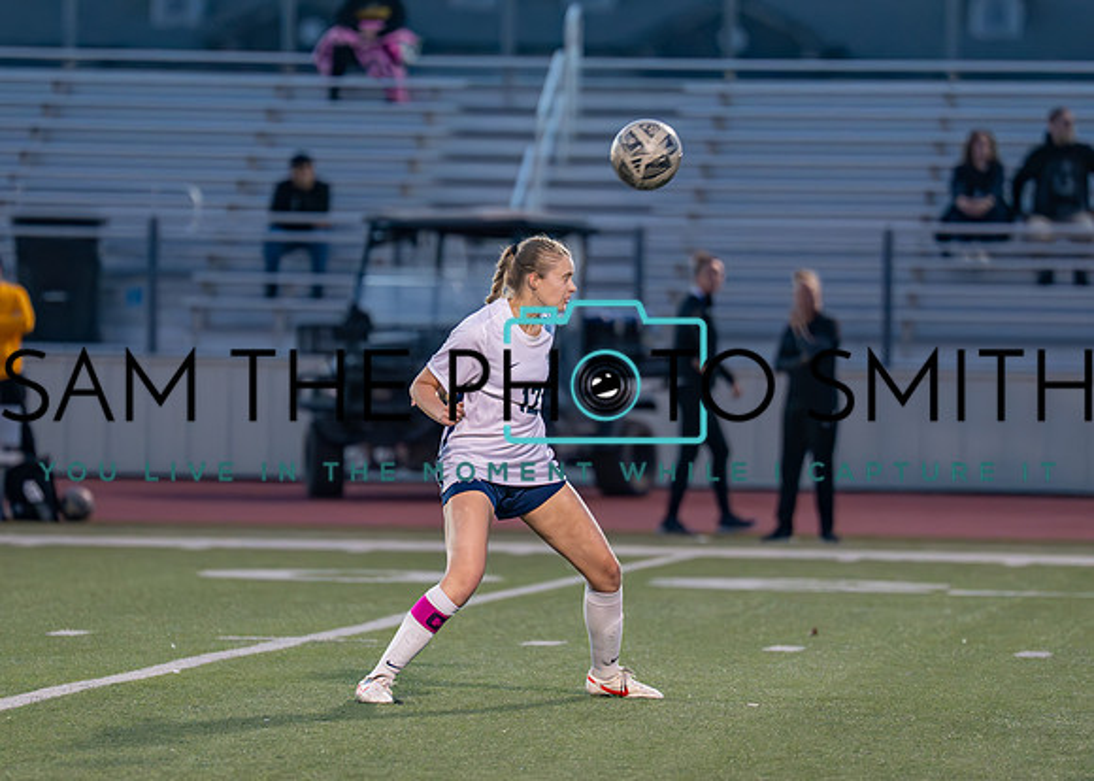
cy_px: 415
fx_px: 10294
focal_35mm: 331
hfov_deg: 6.1
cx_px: 507
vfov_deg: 4.3
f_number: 2.8
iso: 2500
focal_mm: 200
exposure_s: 1/1000
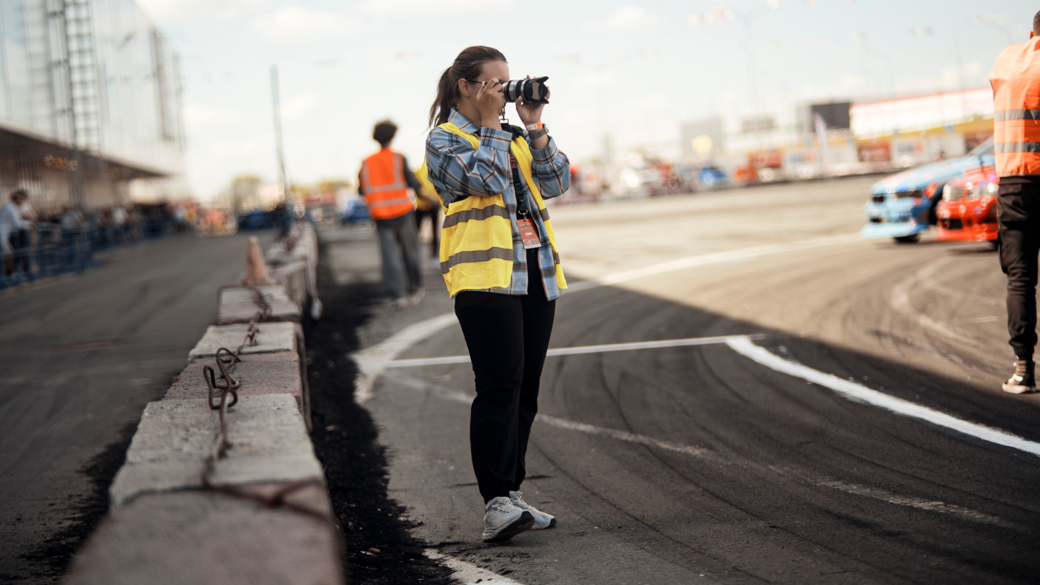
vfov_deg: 13.6
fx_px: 2456
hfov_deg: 23.9
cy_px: 251
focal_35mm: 89
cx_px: 520
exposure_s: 1/250
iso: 100
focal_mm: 85
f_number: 1.8
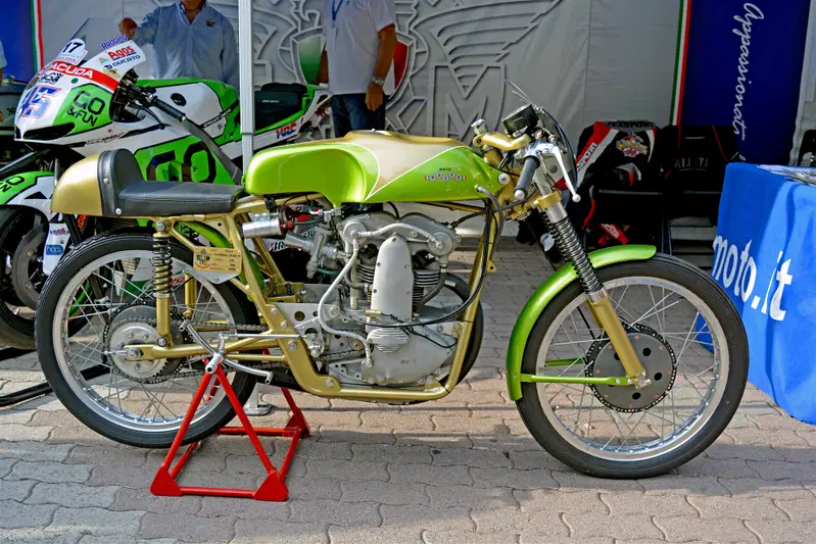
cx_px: 408
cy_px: 272
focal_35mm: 38
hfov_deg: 51.3
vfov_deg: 35.5
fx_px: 850
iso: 200
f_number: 6.3
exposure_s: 1/160
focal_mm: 25
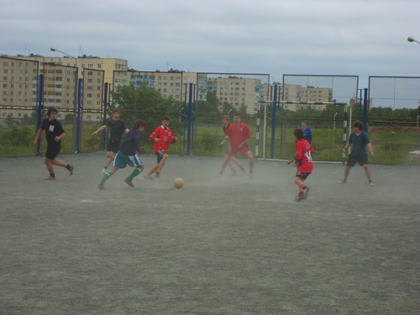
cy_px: 158
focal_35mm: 105
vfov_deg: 14.1
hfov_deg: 18.7
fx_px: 1274
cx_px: 210
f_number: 4.9
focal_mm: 17.4
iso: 50
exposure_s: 1/350
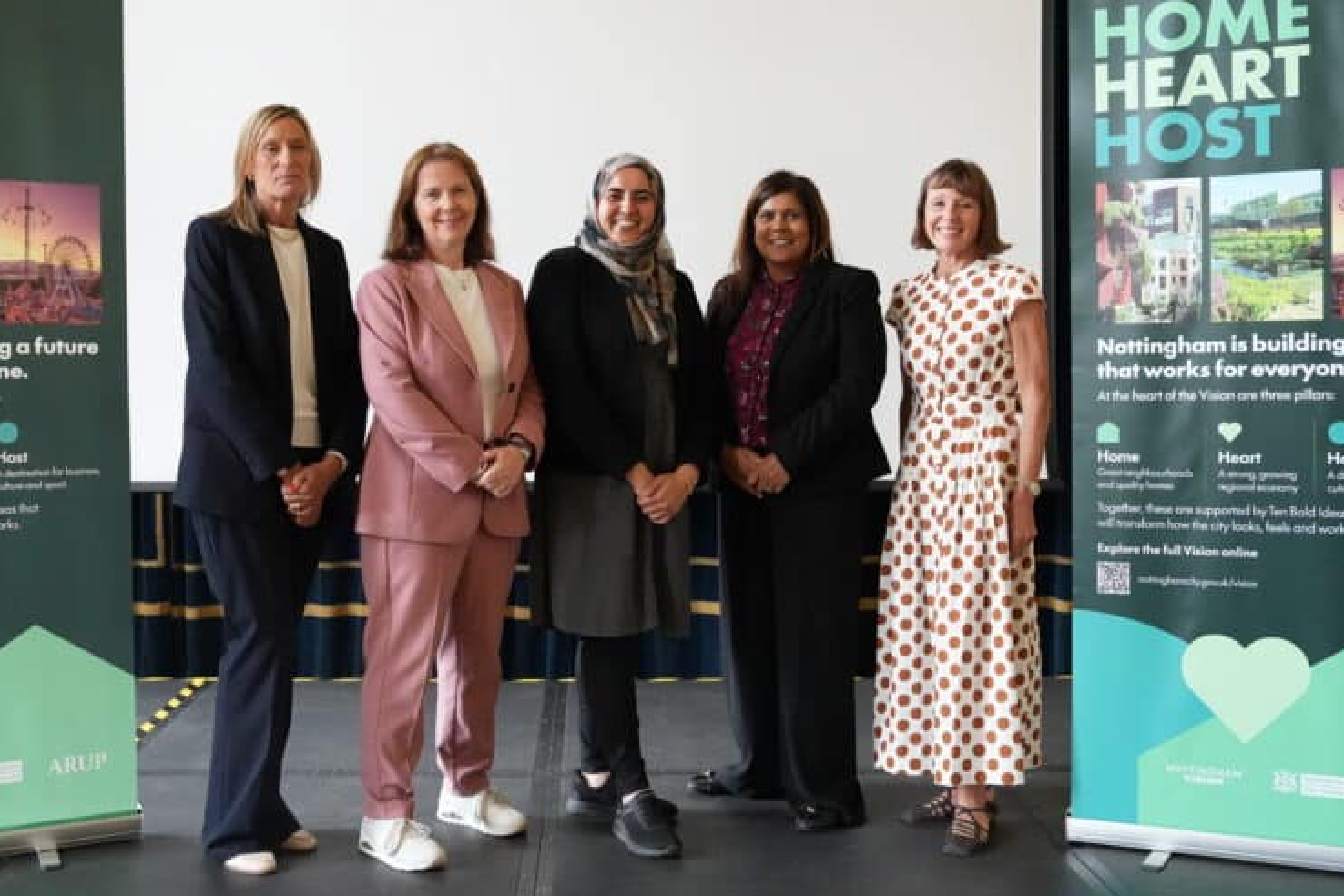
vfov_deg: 31.2
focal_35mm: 43
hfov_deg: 45.4
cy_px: 403
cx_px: 610
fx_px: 1605
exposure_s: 1/500
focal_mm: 31
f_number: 4
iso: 8000
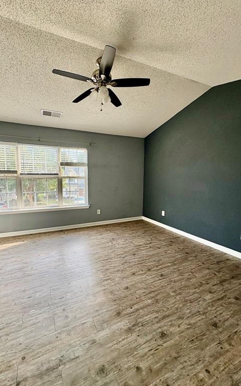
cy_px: 194
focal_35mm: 15
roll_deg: -0.3
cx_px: 103
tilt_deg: -5.7
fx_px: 158
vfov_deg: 101.5
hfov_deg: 74.4
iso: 125
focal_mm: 2.22
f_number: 2.2
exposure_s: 1/134
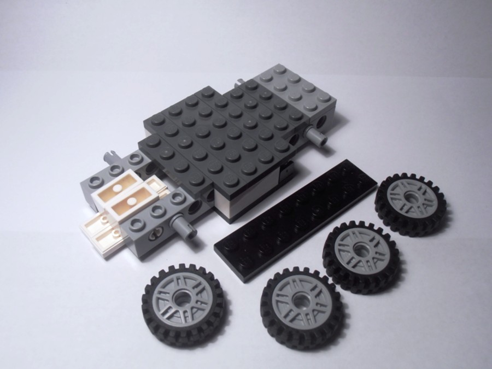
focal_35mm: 37
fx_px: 526
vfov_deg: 38.7
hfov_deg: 50.1
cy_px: 184
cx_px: 246
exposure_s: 1/50
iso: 80
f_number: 3.9
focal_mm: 6.61
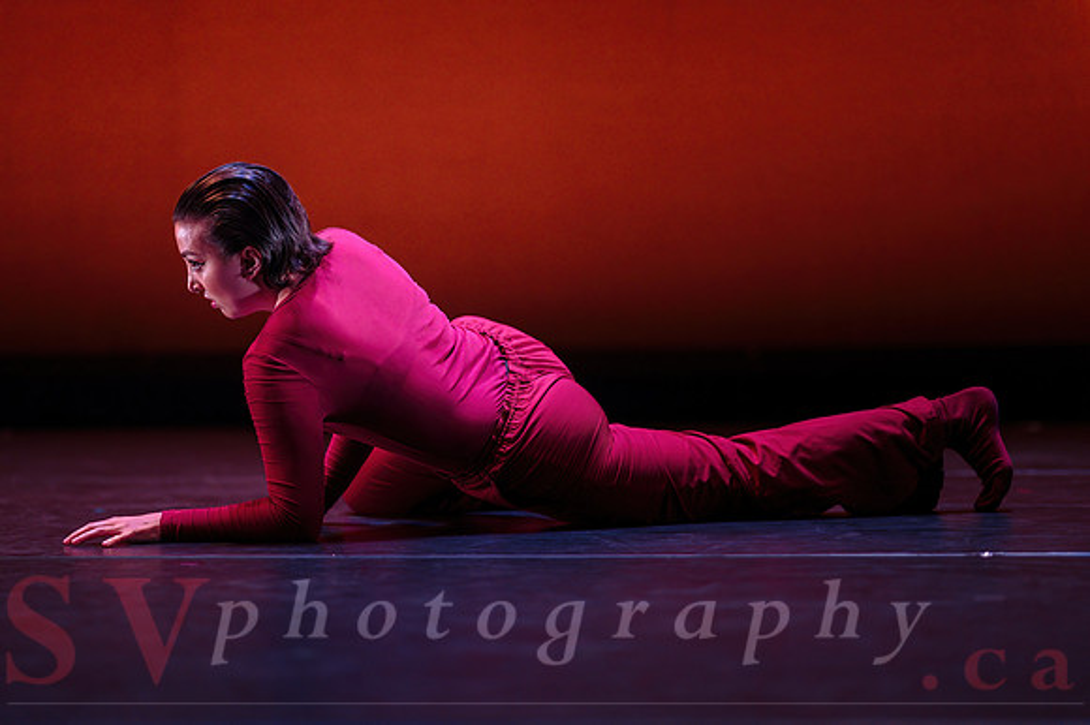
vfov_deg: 11.5
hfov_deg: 17.2
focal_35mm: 119
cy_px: 393
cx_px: 484
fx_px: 3604
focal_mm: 105
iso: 1250
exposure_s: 1/320
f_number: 1.4
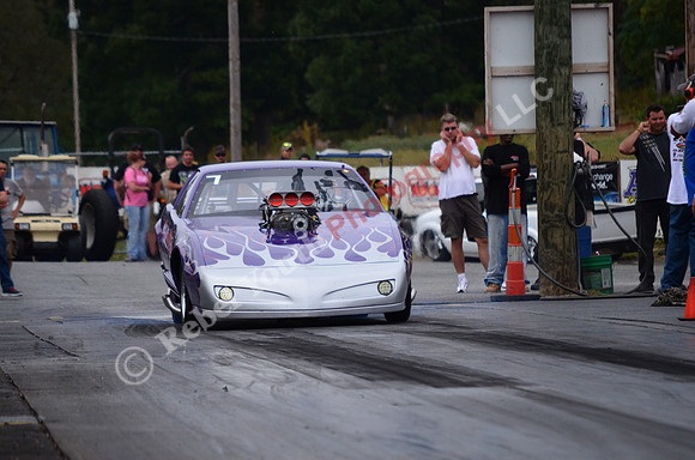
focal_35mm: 300
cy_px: 230
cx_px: 348
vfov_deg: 4.6
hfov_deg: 6.9
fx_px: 5779
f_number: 5.6
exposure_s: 1/2000
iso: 1000
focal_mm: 200
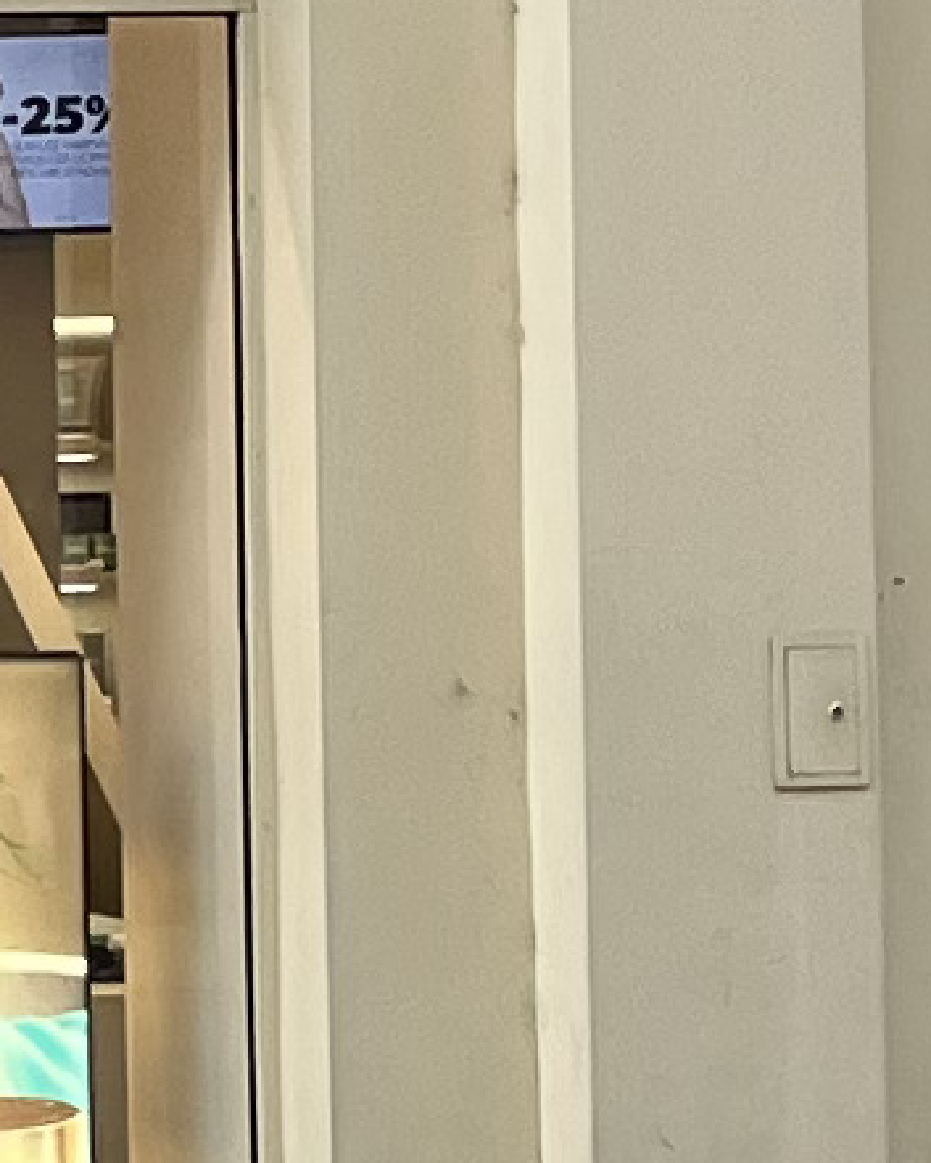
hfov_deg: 6.3
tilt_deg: +0.2
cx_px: -1501
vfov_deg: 8.3
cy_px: 235
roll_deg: +0.8
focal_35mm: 232
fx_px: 7988
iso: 40
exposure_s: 1/122
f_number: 1.6
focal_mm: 5.1
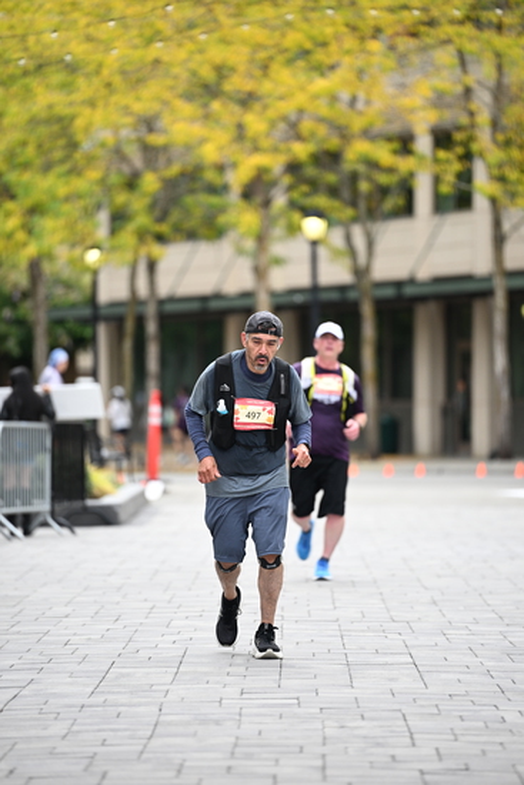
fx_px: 4364
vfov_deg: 10.3
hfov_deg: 6.9
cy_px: 392
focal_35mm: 200
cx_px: 262
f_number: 2.8
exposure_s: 1/1600
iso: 640
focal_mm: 200
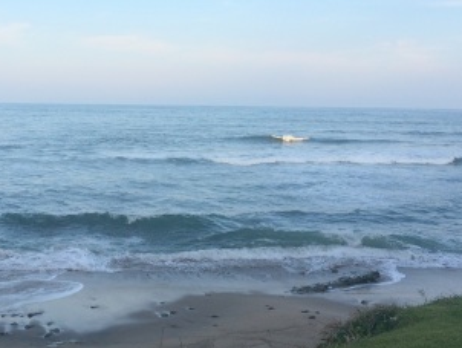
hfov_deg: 39.3
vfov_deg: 29.8
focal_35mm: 48
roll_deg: -1.2
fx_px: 641
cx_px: 170
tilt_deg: -0.2
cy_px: 90
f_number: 2.2
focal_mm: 4.15
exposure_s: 1/494
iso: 32
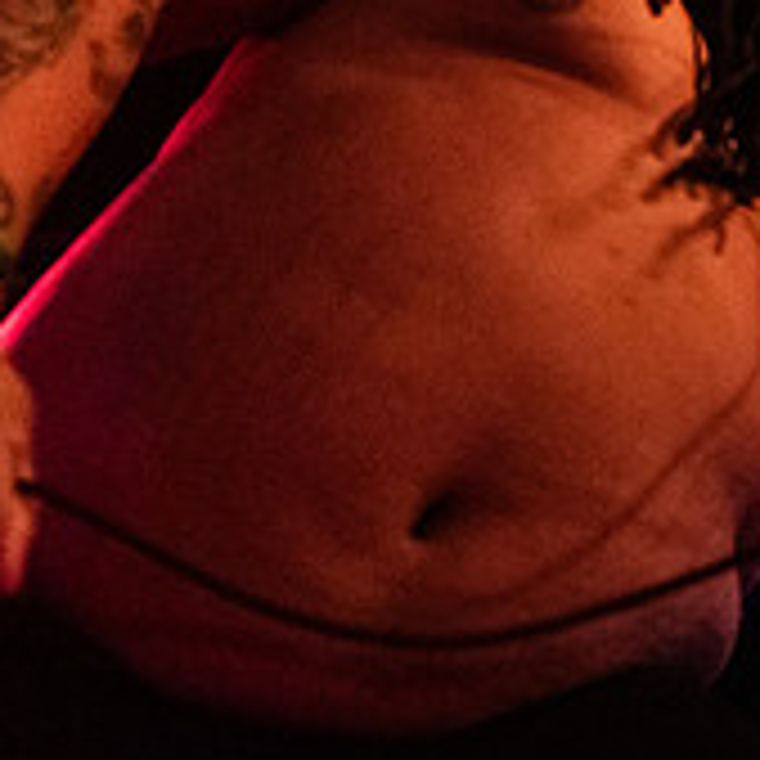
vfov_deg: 24.3
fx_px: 1739
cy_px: 173
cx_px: 796
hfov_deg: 23.4
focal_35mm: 70
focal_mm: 24
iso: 6400
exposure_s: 1/80
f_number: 3.2
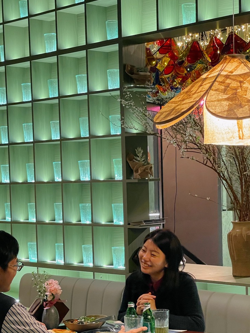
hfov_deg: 17.4
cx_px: 108
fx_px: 819
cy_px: 215
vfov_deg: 22.9
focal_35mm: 85
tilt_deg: -2.2
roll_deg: +1.9
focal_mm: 7.5
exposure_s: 1/33
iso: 800
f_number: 2.2
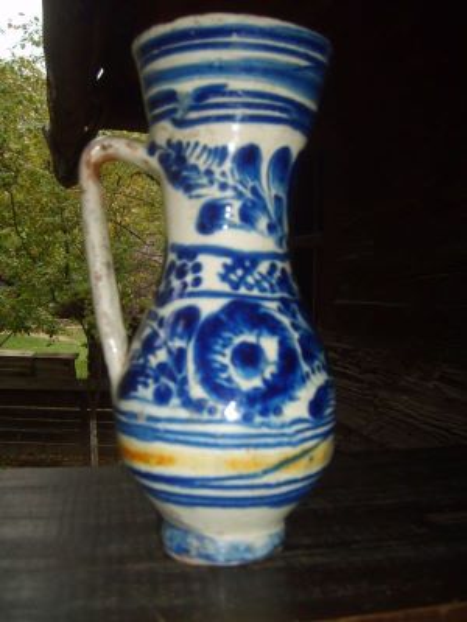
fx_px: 630
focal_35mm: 35
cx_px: 234
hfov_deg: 40.7
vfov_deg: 52.6
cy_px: 311
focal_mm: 5.8
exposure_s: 1/45
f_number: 2.8
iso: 100
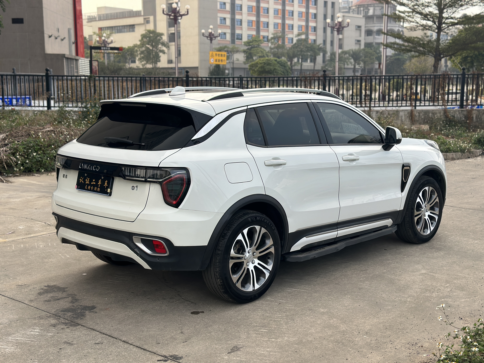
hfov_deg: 39.7
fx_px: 671
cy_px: 182
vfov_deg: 30.3
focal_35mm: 48
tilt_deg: -8.1
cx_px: 242
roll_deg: -0.2
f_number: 1.78
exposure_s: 1/935
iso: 80
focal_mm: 6.86
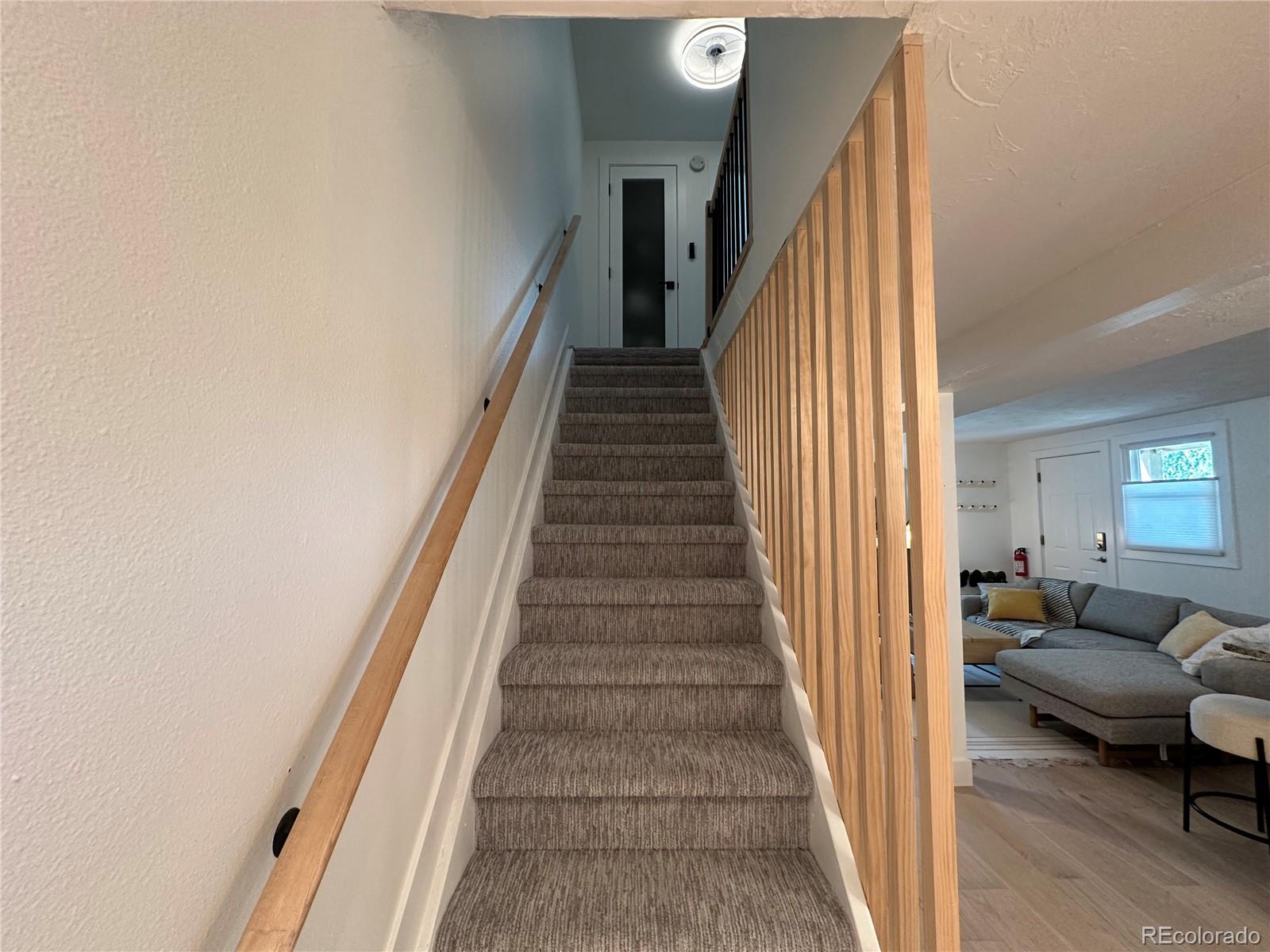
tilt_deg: +5.0
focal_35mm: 14
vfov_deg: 85.7
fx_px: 514
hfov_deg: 102.1
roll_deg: -0.3
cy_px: 476
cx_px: 635
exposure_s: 1/60
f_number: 2.2
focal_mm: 2.22
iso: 200
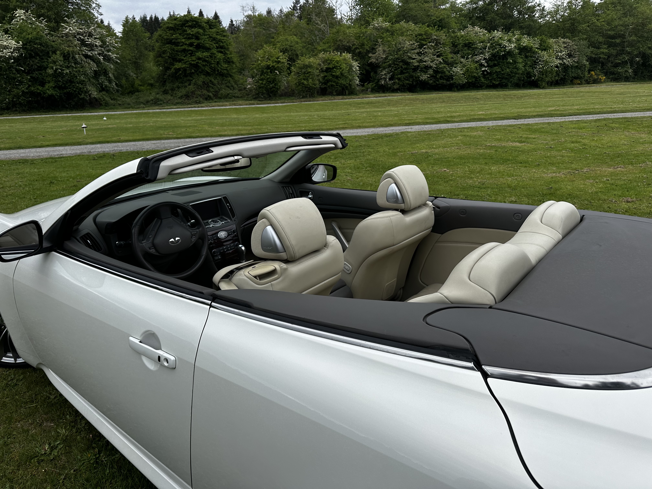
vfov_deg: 56.8
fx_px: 452
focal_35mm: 24
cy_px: 244
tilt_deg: -14.0
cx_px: 326
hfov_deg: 71.6
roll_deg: +1.4
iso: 80
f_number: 1.78
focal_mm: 6.86
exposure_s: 1/1751
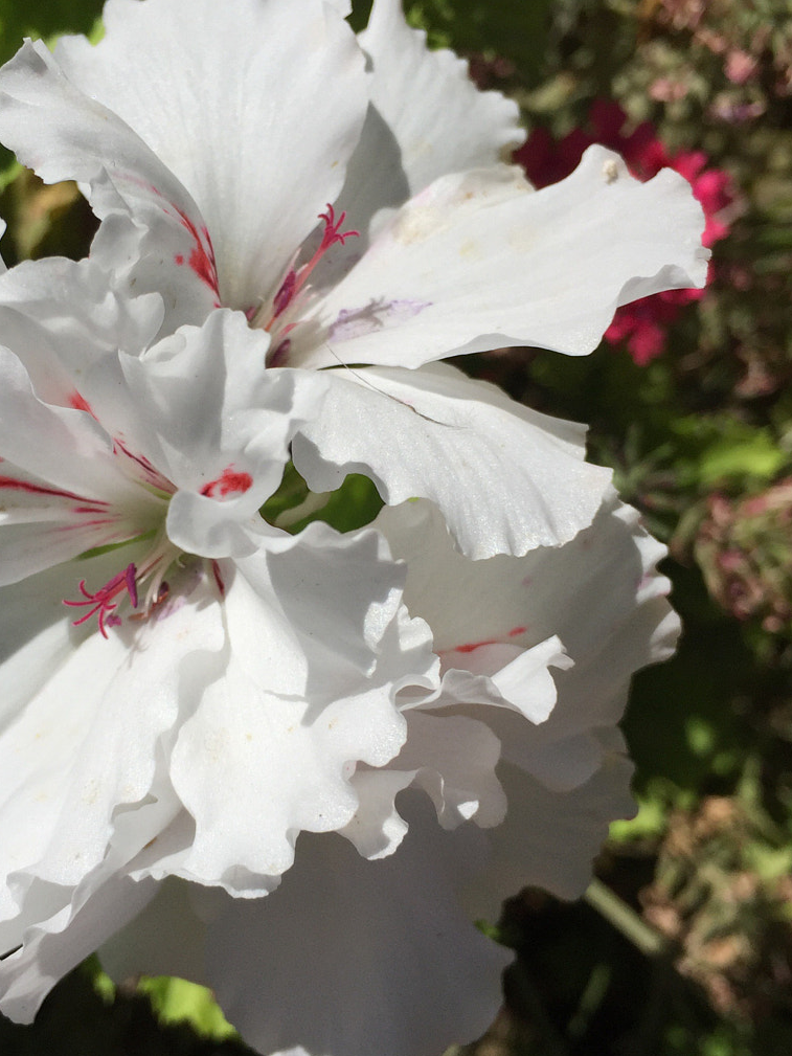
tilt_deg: -78.6
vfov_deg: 41.2
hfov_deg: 31.3
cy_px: 493
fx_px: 1403
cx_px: 279
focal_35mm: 46
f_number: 2.2
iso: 32
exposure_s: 1/5650
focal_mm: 4.15
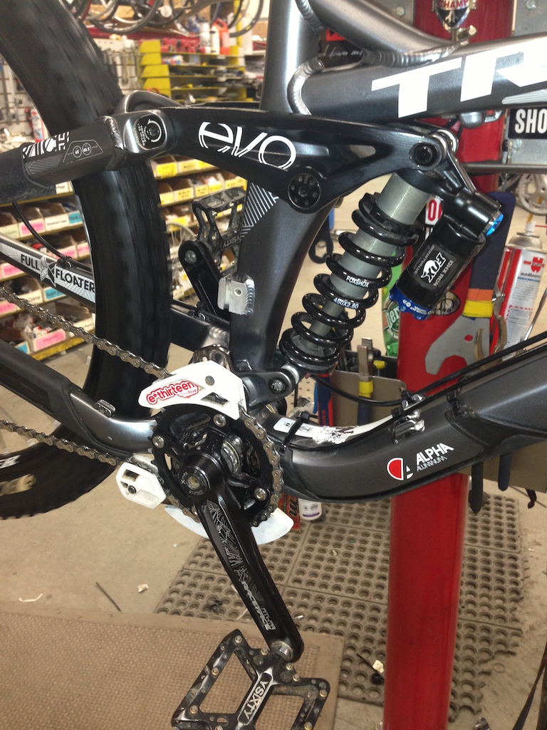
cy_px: 365
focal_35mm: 33
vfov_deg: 55.4
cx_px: 274
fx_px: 695
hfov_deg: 42.9
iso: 160
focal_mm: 4.13
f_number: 2.4
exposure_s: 1/20
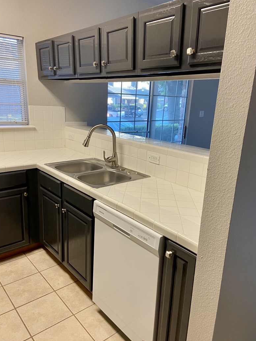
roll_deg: -2.6
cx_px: 128
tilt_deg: -14.7
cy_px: 170
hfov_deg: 51.4
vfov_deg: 65.3
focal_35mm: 27
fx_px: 266
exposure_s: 1/60
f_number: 1.8
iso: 80
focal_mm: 4.25
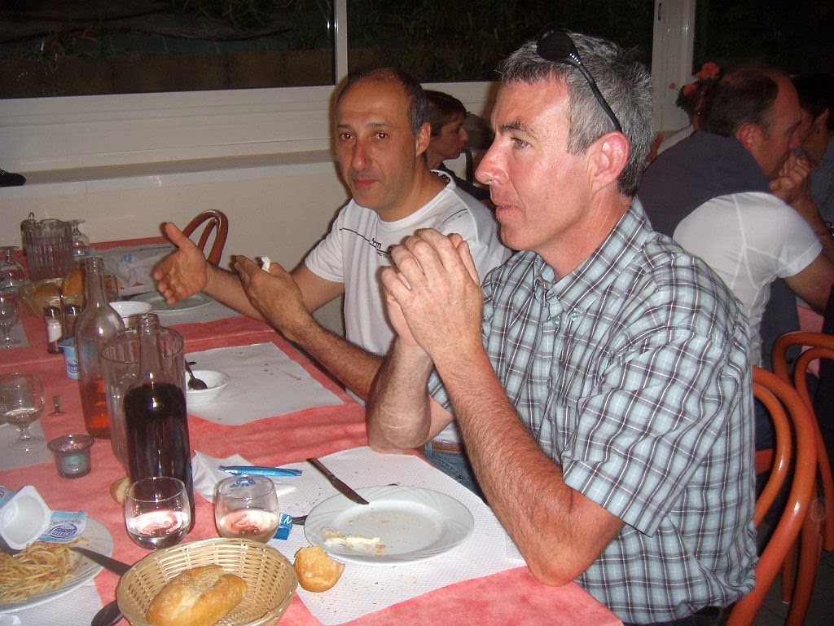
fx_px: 916
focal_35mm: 38
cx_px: 417
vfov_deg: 37.7
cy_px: 313
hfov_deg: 49.0
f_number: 3.5
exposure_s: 1/60.2
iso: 64
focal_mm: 6.4
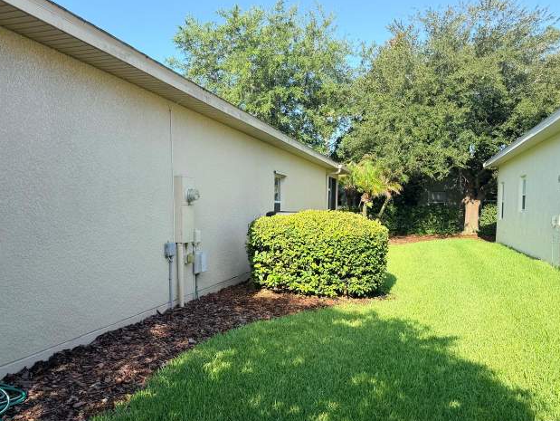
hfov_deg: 58.0
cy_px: 239
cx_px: 232
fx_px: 502
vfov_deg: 45.4
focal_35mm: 31
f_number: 1.78
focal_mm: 6.76
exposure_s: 1/1292
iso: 80
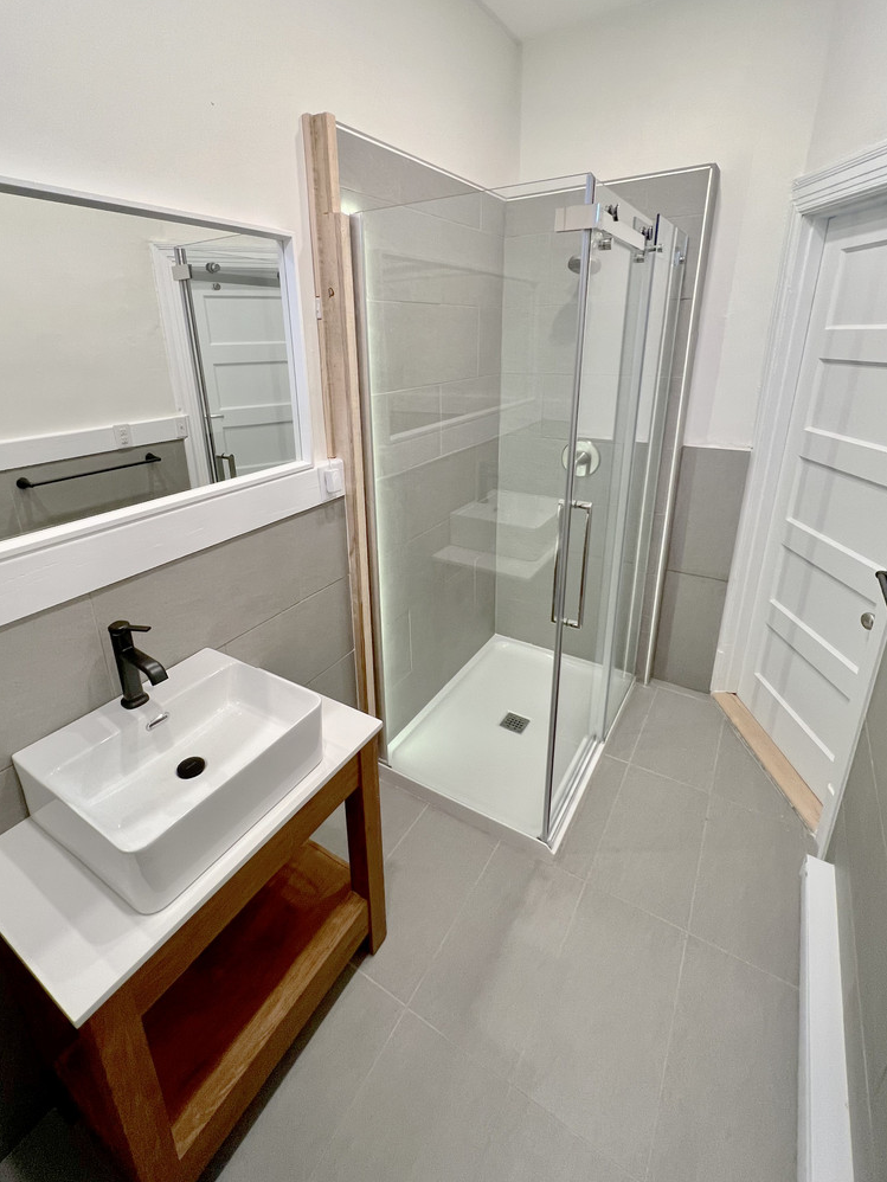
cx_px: 412
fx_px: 512
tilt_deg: -18.1
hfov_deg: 81.6
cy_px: 519
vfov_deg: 97.7
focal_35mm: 15
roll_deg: +1.8
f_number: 1.8
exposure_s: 1/60
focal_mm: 1.57
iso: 200
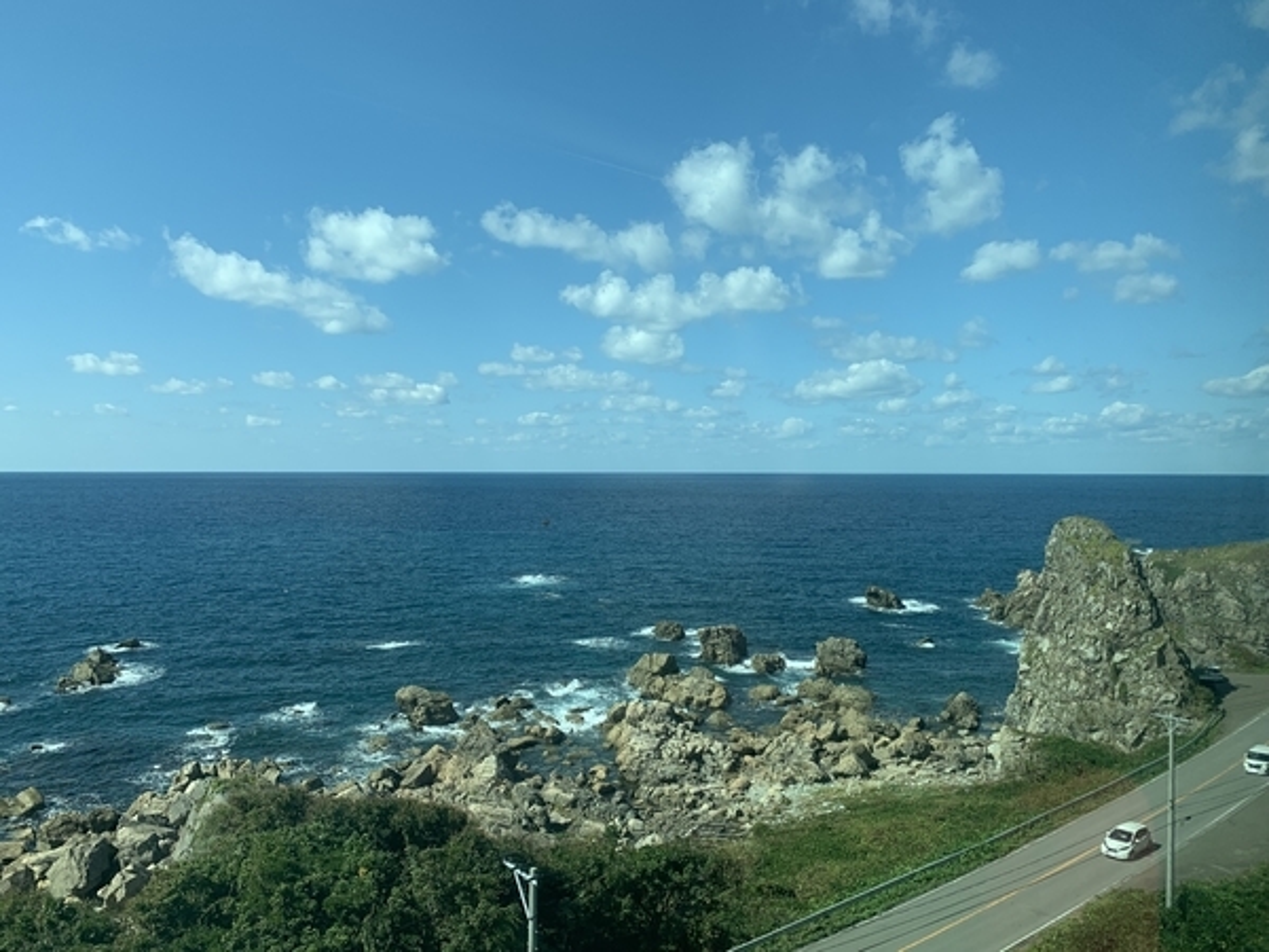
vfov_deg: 53.1
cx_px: 634
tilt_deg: -0.2
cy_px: 476
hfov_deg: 67.3
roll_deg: +0.6
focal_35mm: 26
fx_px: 953
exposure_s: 1/1916
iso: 25
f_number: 1.8
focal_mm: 4.25
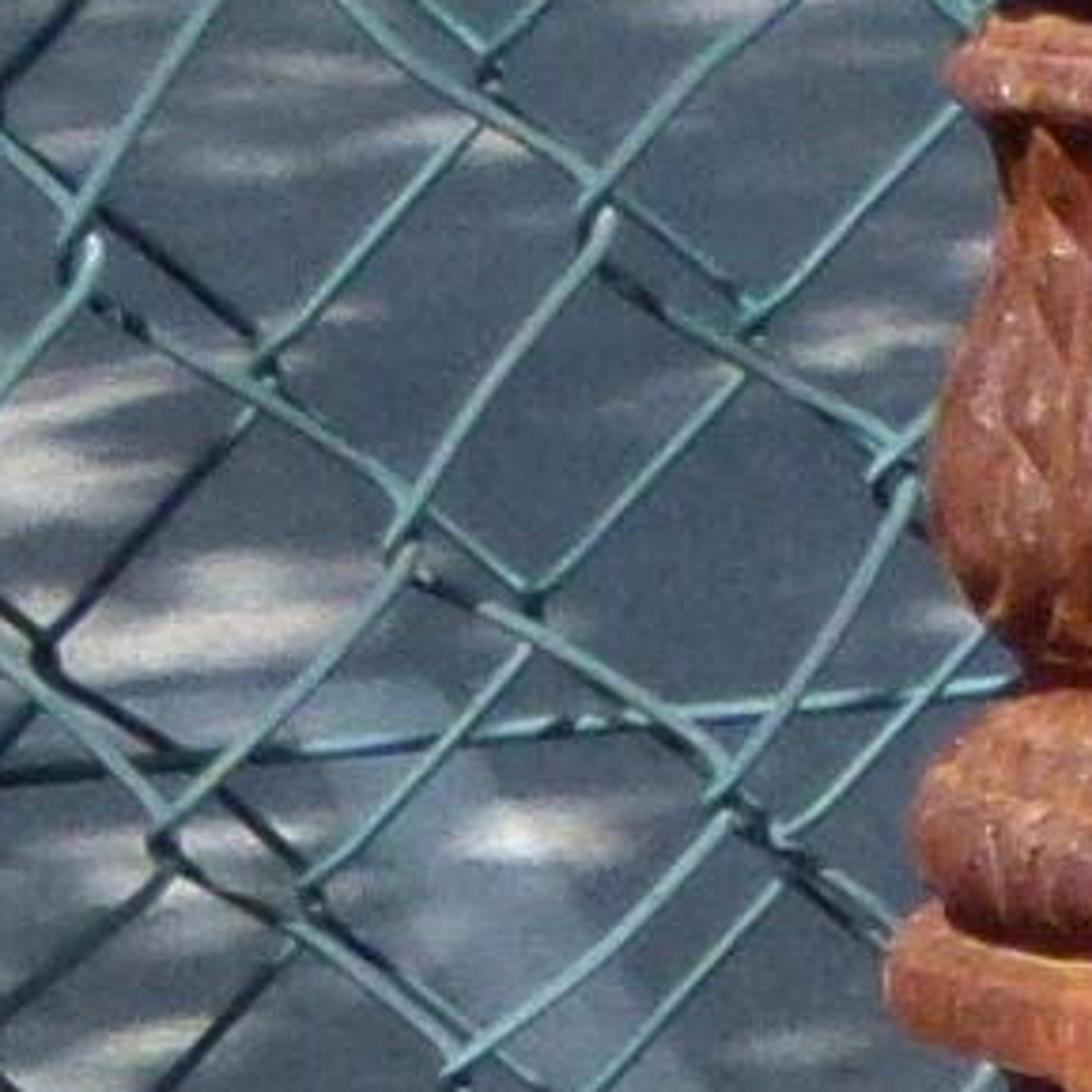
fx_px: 8387
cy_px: 2558
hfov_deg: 7.3
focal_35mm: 235
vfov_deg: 7.0
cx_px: 1651
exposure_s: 1/1300
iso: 200
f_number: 4
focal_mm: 4.5
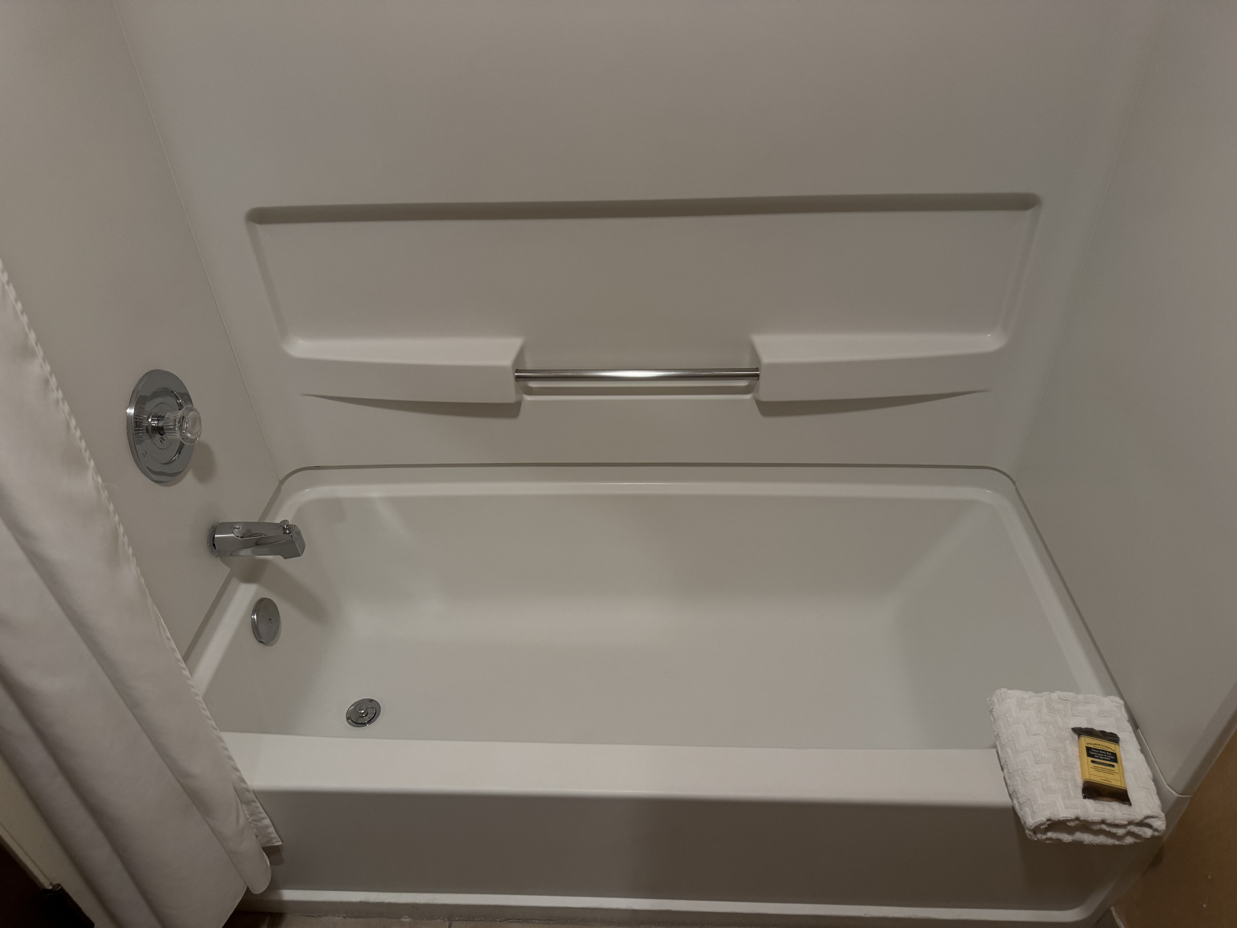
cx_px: 618
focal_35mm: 24
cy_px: 464
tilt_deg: -38.8
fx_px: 858
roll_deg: +2.0
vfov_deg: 56.8
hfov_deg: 71.6
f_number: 1.78
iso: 320
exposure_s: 1/60
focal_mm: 6.76
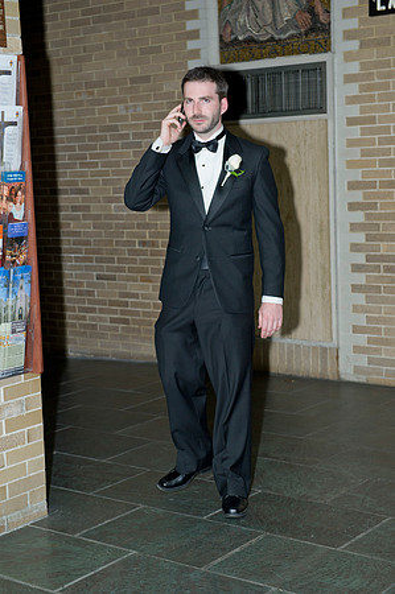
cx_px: 198
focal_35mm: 62
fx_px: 1023
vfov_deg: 32.4
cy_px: 297
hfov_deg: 21.9
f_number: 4.5
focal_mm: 62
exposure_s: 1/200
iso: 200
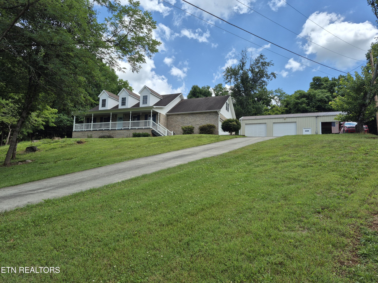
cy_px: 142
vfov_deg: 58.9
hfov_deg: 73.9
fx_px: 251
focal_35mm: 23
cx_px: 189
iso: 25
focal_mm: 5.4
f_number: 1.8
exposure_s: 1/1688
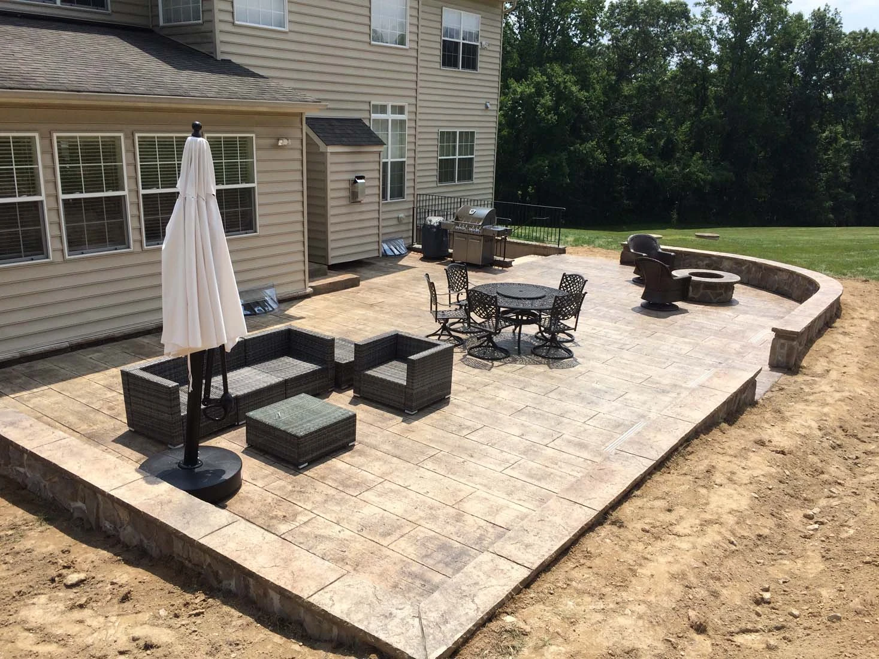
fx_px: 736
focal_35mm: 29
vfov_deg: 48.2
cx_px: 440
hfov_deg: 61.7
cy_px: 330
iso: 32
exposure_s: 1/2415
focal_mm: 4.15
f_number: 2.2
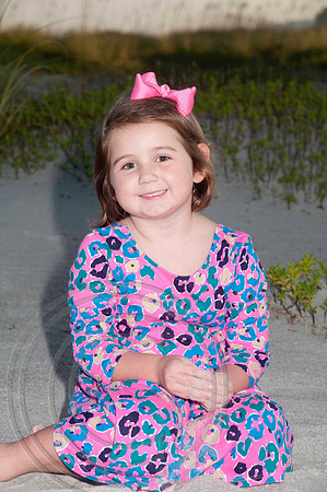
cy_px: 246
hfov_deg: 9.1
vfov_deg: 13.7
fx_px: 2048
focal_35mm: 150
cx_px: 164
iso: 100
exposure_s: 1/160
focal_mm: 100
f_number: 8
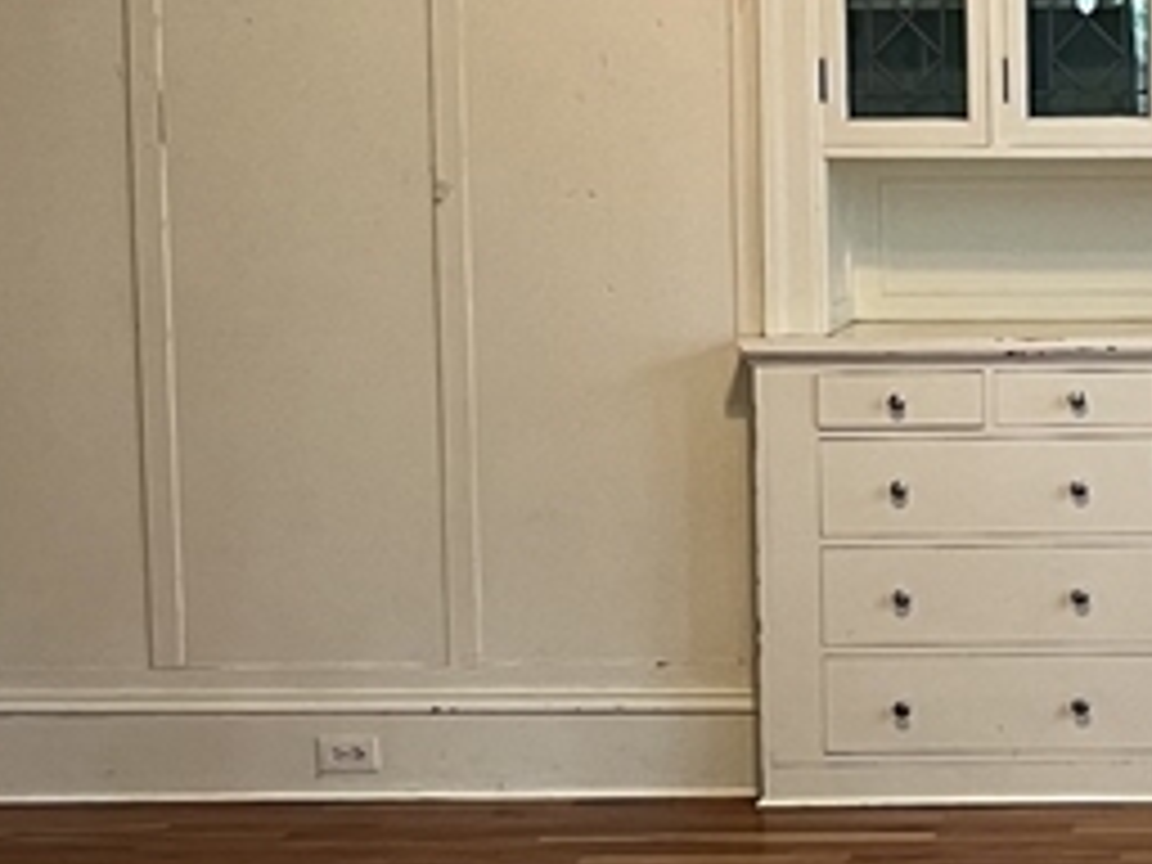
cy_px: 428
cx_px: 1084
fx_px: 3461
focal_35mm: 104
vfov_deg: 14.2
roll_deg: +0.8
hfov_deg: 18.5
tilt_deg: -6.0
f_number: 1.6
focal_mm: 5.1
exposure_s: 1/60
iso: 160
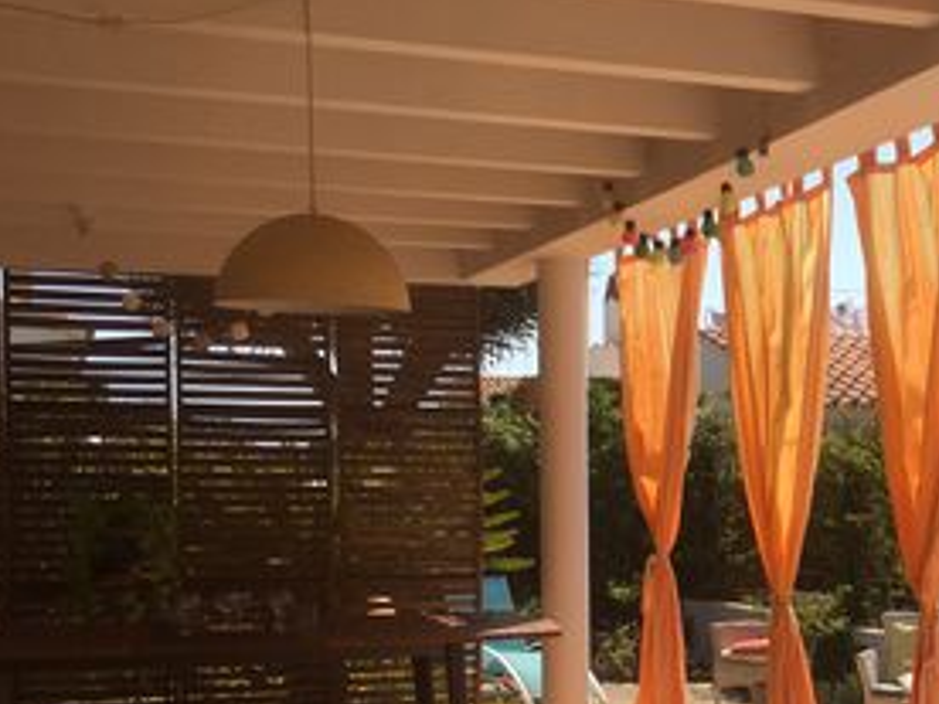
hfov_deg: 29.5
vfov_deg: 23.1
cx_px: 844
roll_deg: +0.4
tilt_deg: -2.7
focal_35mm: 63
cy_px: 531
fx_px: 1709
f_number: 2.2
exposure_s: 1/1538
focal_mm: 4.15
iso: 25
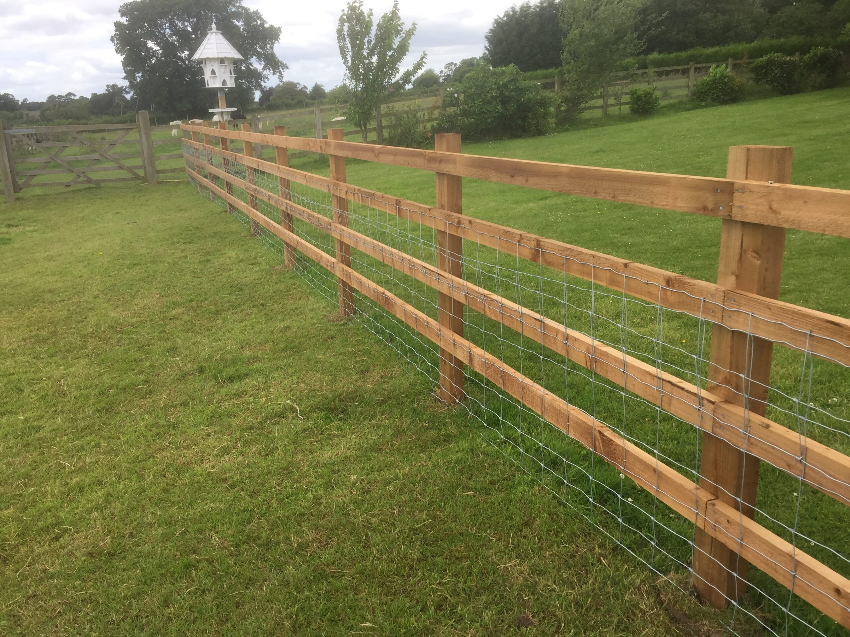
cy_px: 318
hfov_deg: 61.7
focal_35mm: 29
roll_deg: +3.9
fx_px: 712
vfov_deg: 48.2
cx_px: 425
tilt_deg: -17.4
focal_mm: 4.15
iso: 32
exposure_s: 1/682
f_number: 2.2
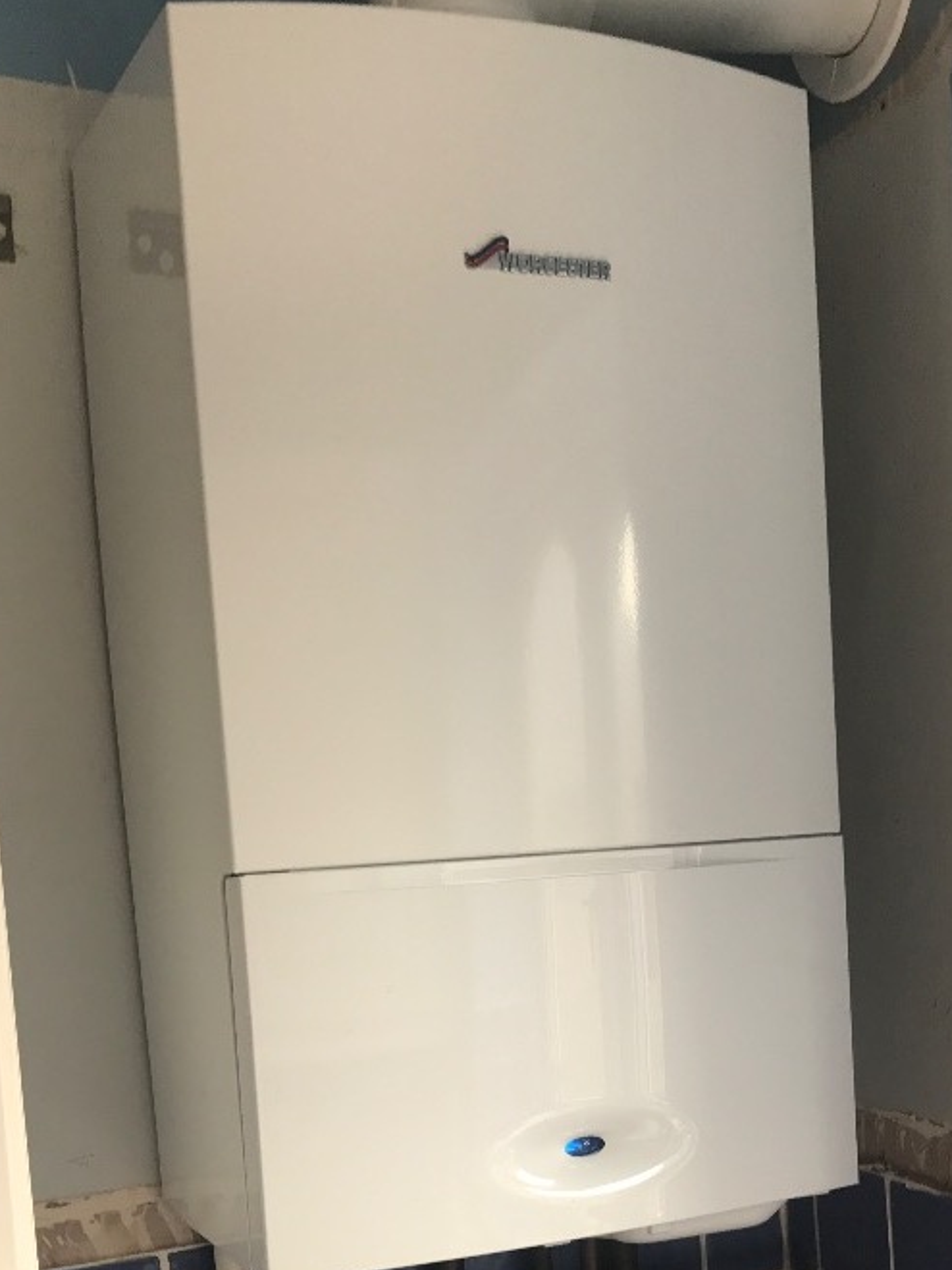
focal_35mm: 51
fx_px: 1871
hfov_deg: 28.3
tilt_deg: -5.8
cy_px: 952
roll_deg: +4.4
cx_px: 653
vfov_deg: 36.6
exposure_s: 1/100
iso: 32
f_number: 1.8
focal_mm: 3.99
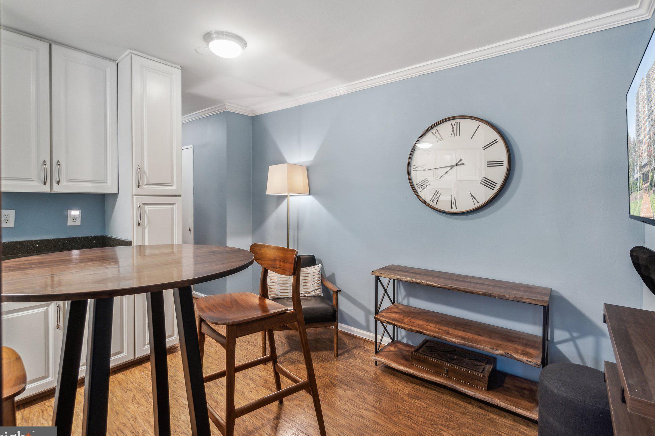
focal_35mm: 16
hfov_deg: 96.7
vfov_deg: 73.7
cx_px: 331
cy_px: 219
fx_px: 291
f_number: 7.1
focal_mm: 10
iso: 200
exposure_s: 1/3.33
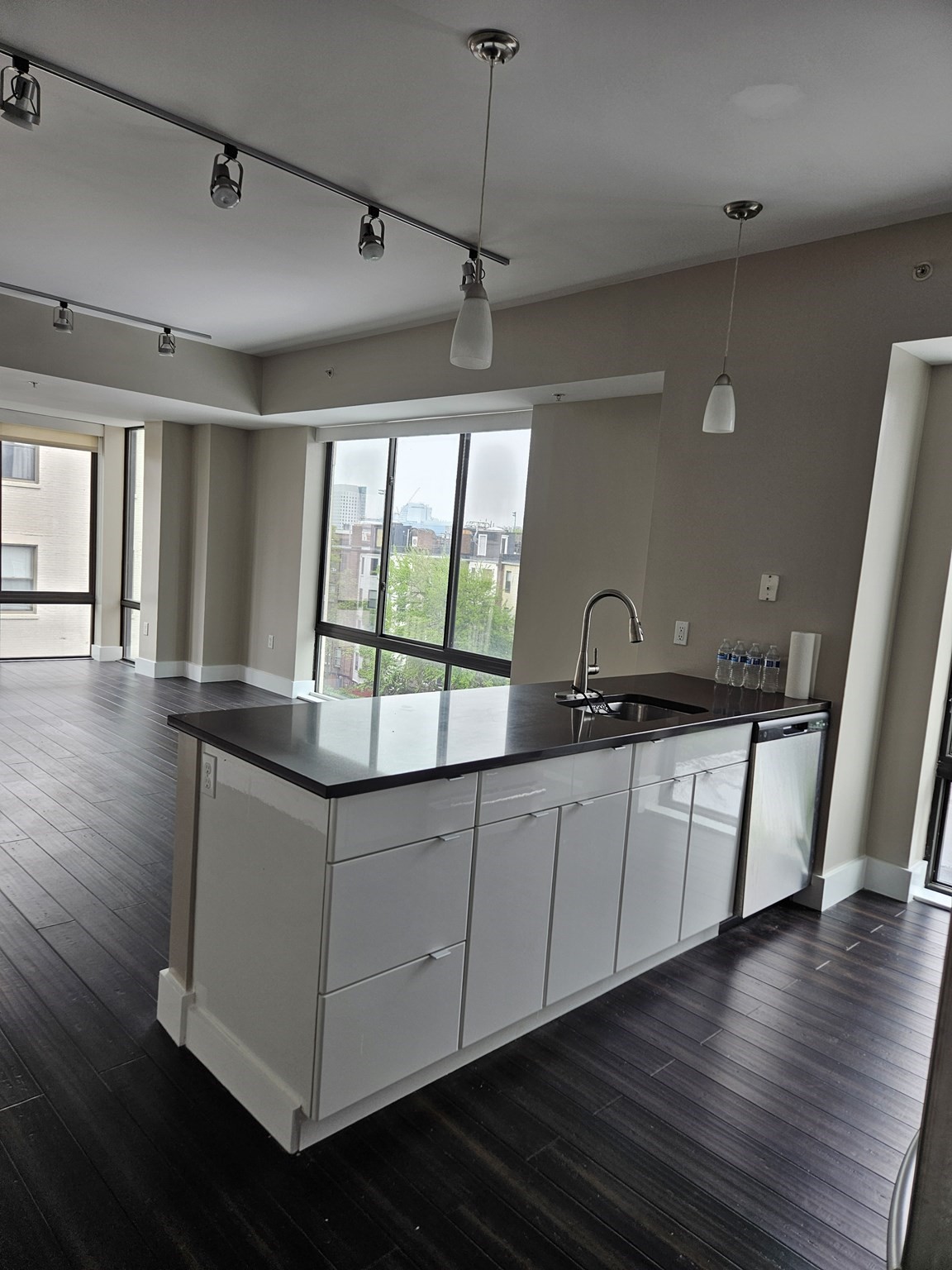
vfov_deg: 73.9
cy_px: 635
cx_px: 476
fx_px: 843
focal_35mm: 23
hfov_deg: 58.9
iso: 40
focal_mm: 5.4
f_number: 1.8
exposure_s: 1/120
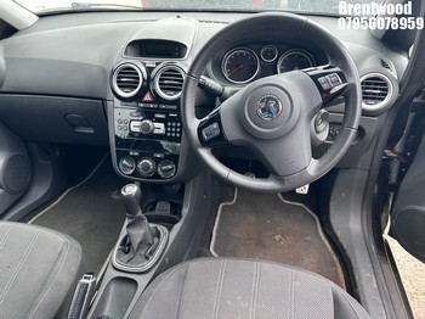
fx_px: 319
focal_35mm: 26
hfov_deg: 67.3
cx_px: 212
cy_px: 160
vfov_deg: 53.0
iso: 50
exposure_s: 1/121
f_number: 1.5
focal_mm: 5.7
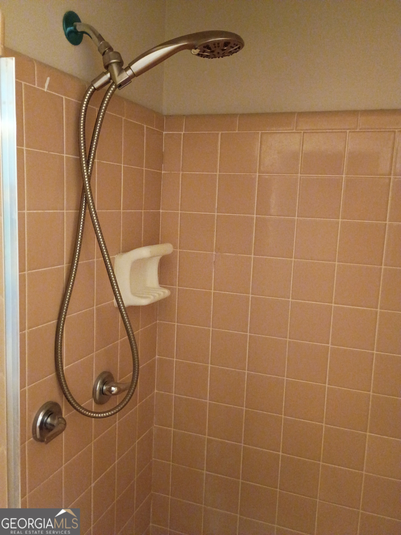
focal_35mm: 29
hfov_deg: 48.2
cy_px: 268
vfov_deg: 61.7
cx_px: 200
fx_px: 448
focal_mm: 4.27
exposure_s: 1/24
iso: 1689
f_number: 1.8
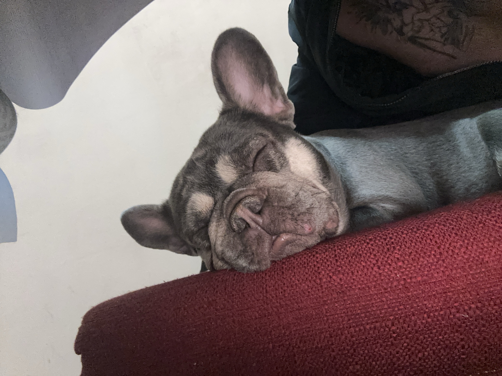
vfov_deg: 58.9
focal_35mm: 23
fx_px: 334
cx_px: 251
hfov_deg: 73.9
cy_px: 188
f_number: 1.9
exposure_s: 1/25
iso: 400
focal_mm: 2.69
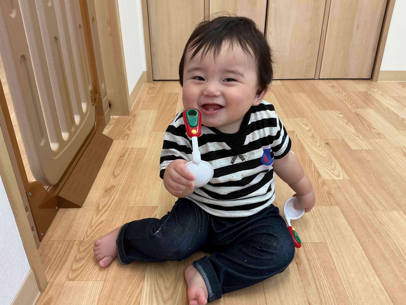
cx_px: 203
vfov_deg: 48.2
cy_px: 152
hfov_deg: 61.7
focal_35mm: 29
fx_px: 340
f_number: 1.8
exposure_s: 1/120
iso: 64
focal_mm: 3
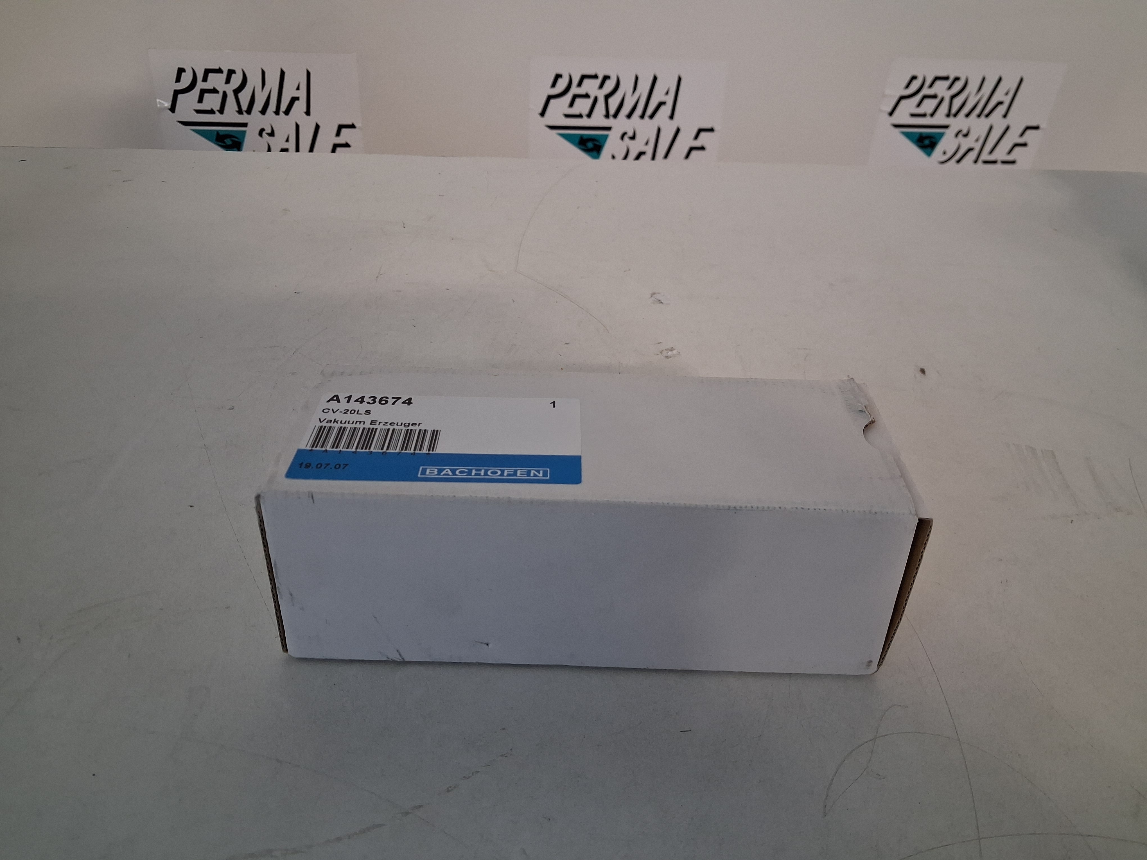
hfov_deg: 65.3
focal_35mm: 27
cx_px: 574
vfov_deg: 51.4
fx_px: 895
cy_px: 430
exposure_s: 1/100
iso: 400
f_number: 1.8
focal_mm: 4
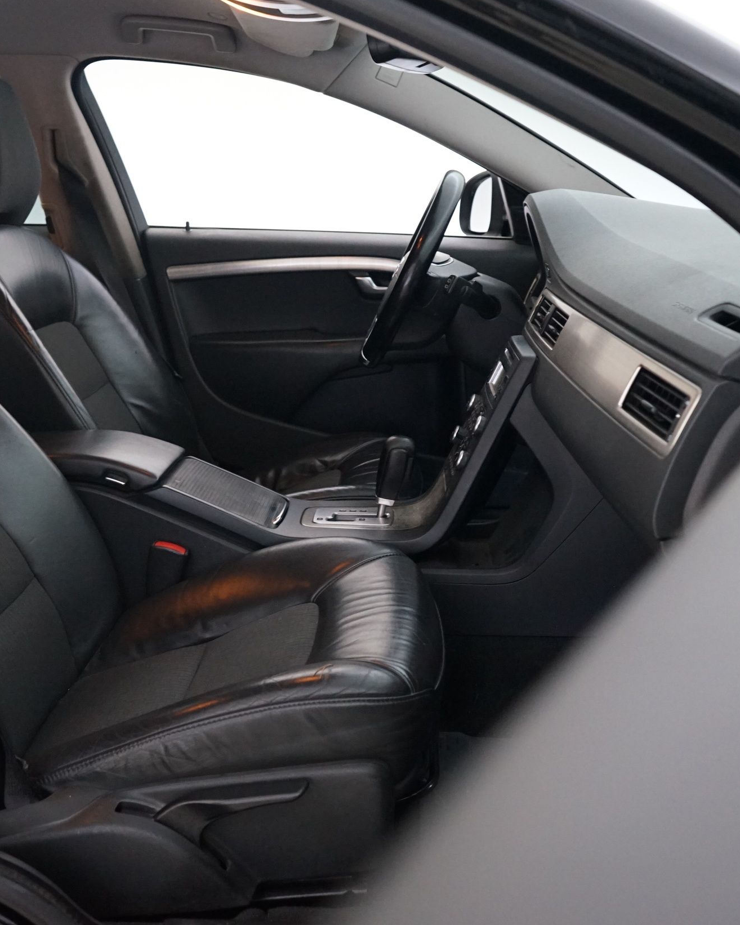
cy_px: 458
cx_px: 342
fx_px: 1095
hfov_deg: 37.3
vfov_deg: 45.8
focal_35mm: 40
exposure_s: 1/13
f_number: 4.5
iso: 4000
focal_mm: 28
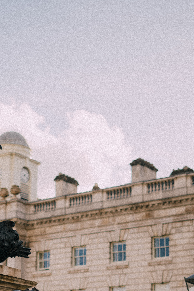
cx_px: 49
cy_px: 243
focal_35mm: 85
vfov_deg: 23.5
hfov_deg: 16.0
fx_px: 687
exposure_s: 1/2000
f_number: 1.8
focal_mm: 50
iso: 100
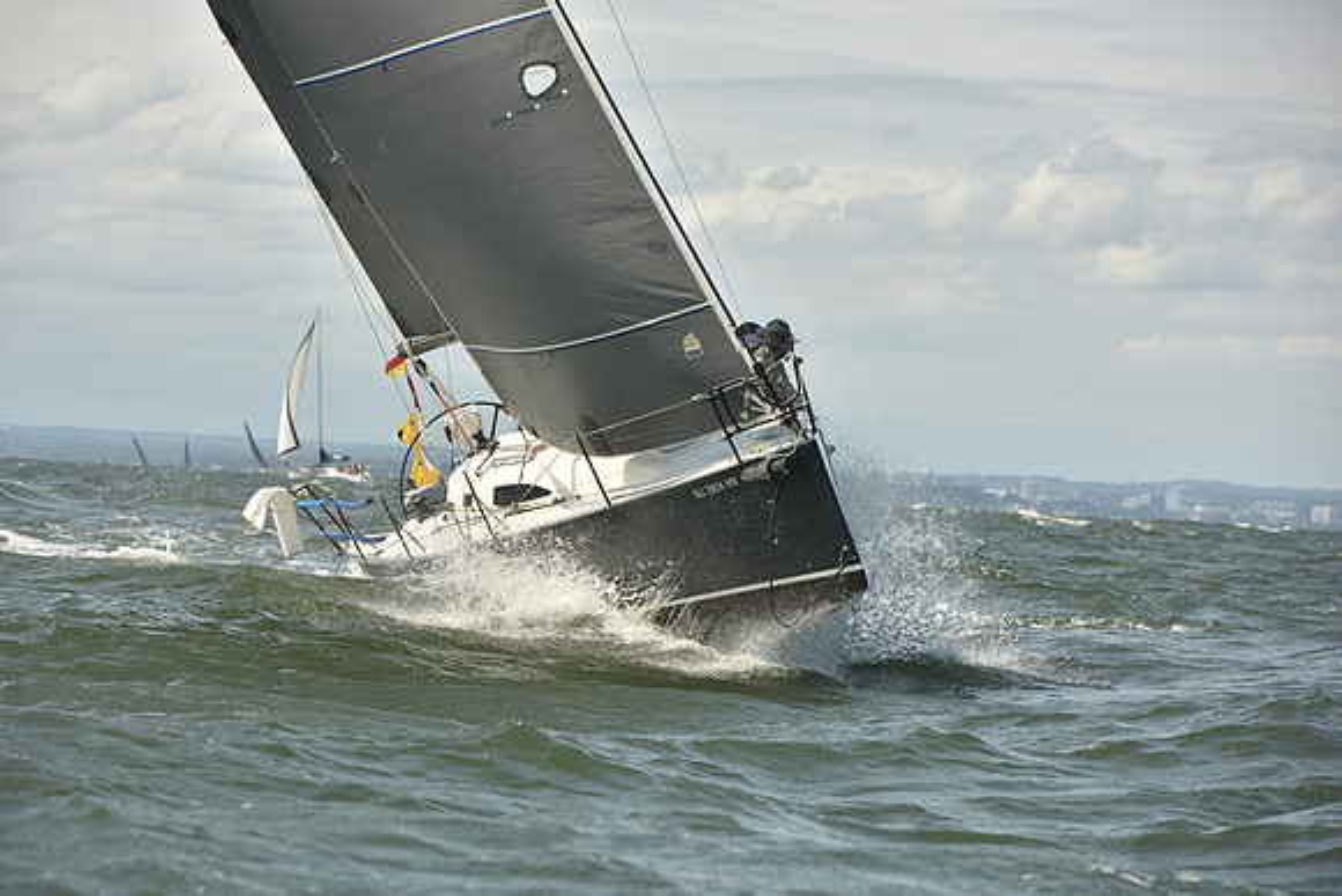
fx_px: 7457
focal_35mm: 200
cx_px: 671
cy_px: 448
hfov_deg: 10.3
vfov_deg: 6.9
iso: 250
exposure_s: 1/800
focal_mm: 200
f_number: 9
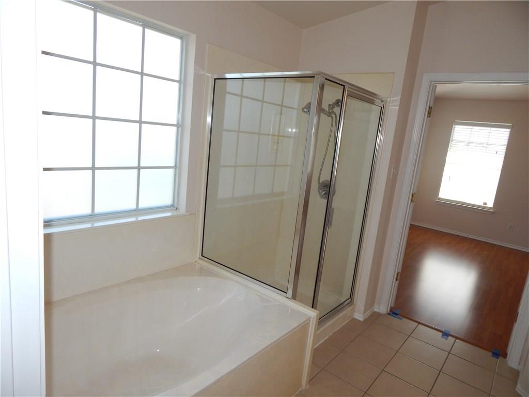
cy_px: 198
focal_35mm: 22
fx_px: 336
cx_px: 264
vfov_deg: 61.1
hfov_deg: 76.4
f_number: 3
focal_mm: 4
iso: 125
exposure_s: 1/80
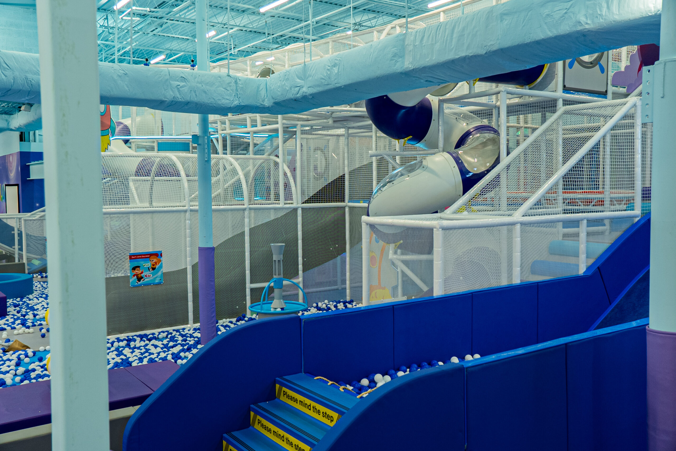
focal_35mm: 34
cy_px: 226
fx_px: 639
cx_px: 338
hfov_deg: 55.8
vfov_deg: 38.9
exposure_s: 1/100
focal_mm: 23
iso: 250
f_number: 2.8
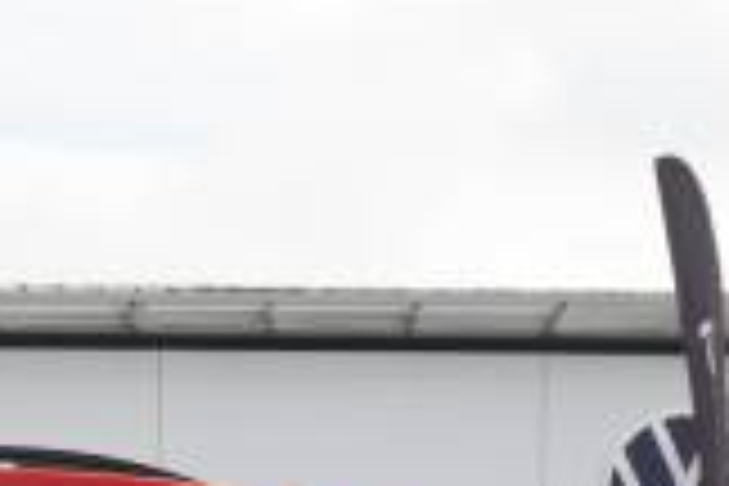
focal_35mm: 196
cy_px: 792
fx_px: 3968
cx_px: 135
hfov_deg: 10.5
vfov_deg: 6.9
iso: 200
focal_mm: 33
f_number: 5.6
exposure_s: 1/250
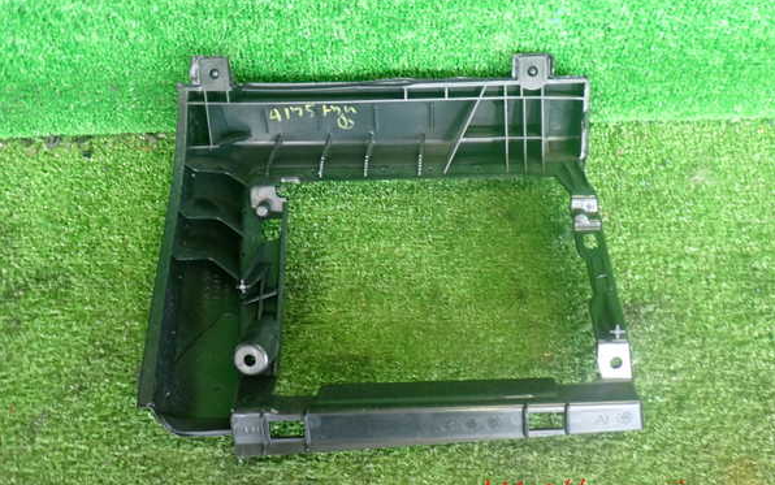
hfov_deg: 59.6
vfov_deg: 39.4
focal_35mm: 32
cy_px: 217
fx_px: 676
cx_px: 389
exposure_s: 1/30
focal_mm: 5.4
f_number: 2.3
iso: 250
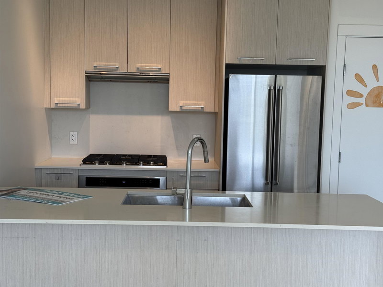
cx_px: 192
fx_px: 531
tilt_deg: -5.3
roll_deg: -1.2
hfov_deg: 39.7
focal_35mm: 48
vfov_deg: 30.3
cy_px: 144
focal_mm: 6.76
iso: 64
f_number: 1.78
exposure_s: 1/196
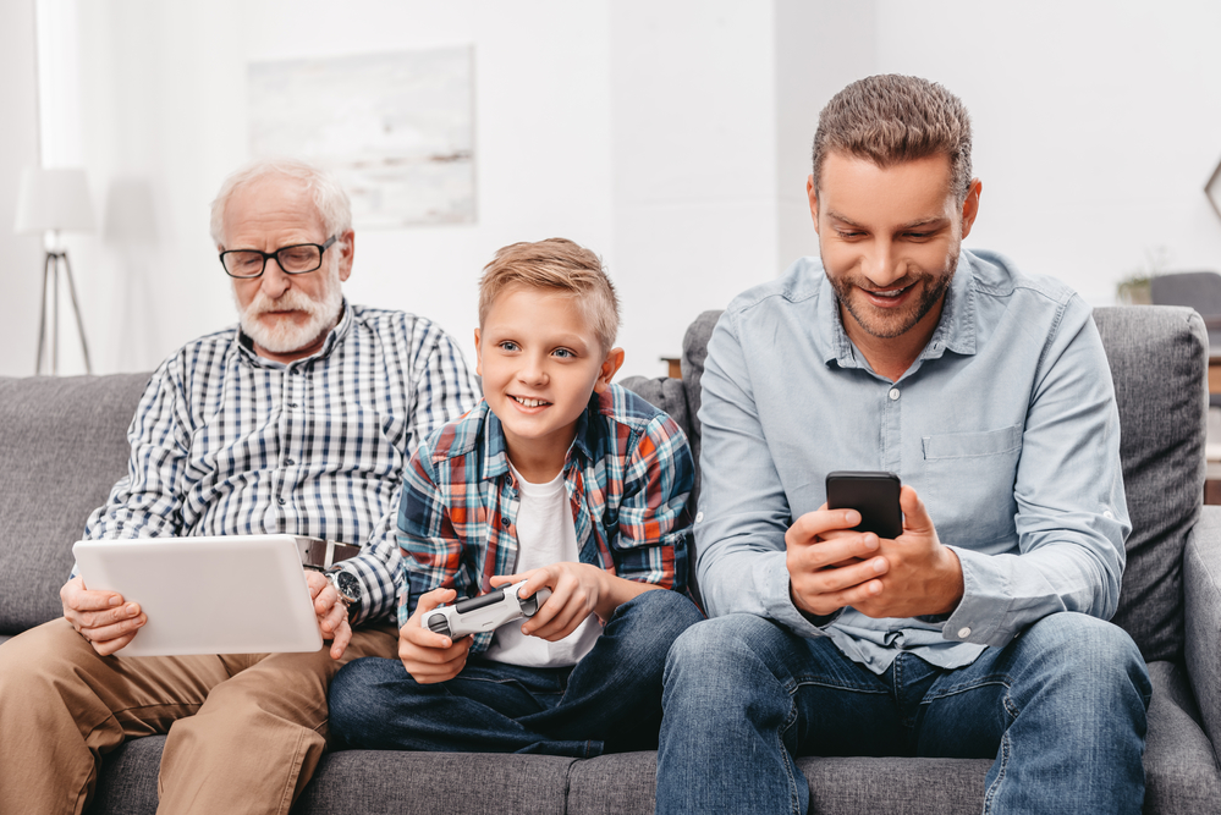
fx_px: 1764
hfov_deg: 38.2
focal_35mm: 52
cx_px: 610
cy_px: 408
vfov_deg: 26.0
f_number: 4
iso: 320
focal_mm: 52
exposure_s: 1/160
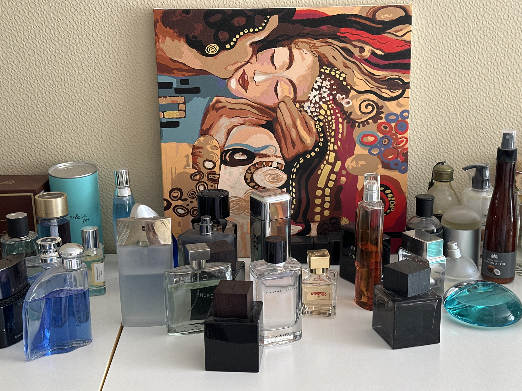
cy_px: 196
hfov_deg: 39.7
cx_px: 261
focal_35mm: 48
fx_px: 724
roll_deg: +1.1
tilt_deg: -15.6
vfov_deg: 30.3
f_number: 1.78
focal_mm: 6.86
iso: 200
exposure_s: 1/60
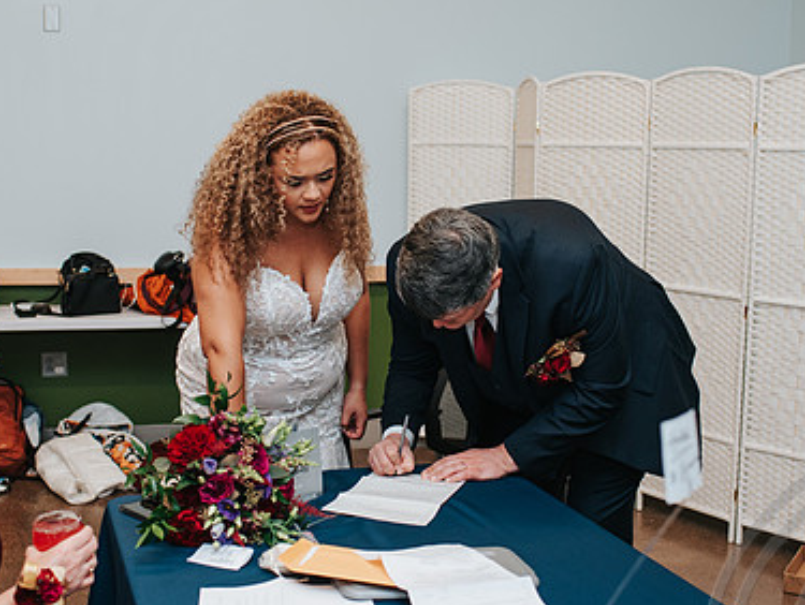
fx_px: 1210
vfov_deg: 28.1
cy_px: 289
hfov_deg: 36.8
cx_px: 369
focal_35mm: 52
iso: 800
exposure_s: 1/200
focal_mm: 35
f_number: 2.8
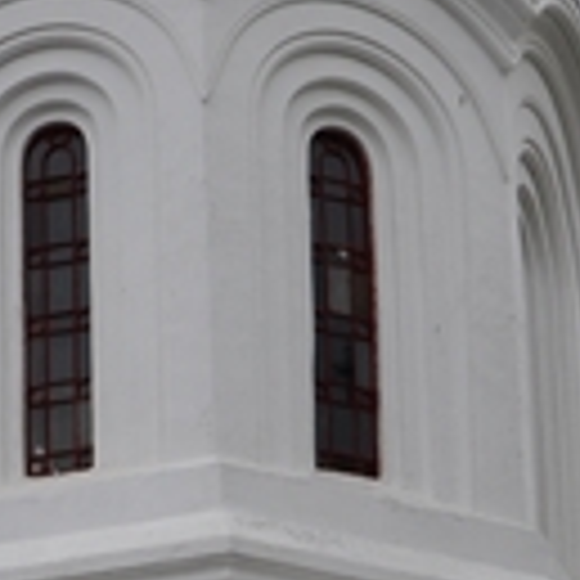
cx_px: 90
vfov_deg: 7.6
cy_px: 890
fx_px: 4303
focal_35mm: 227
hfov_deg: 7.7
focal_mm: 30
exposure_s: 1/160
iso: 200
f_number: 6.3
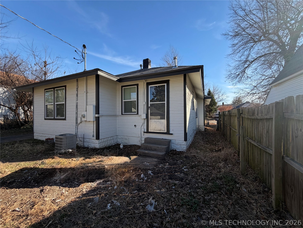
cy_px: 114
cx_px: 152
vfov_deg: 85.7
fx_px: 123
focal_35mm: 14
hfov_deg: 102.1
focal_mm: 2.22
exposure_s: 1/607
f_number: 2.2
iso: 40
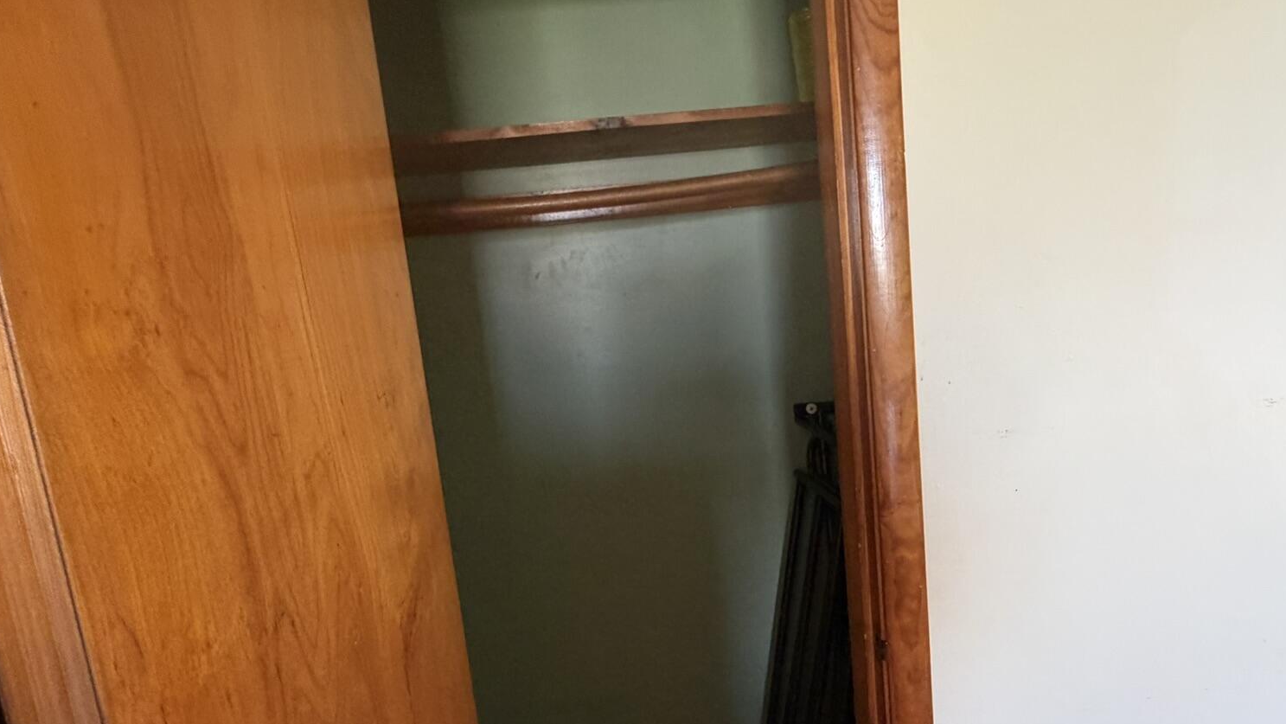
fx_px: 716
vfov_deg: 53.6
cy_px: 384
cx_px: 668
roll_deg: +6.7
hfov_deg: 83.8
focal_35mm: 21
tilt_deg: -8.1
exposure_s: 1/79
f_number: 2.2
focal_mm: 2.22
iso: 320
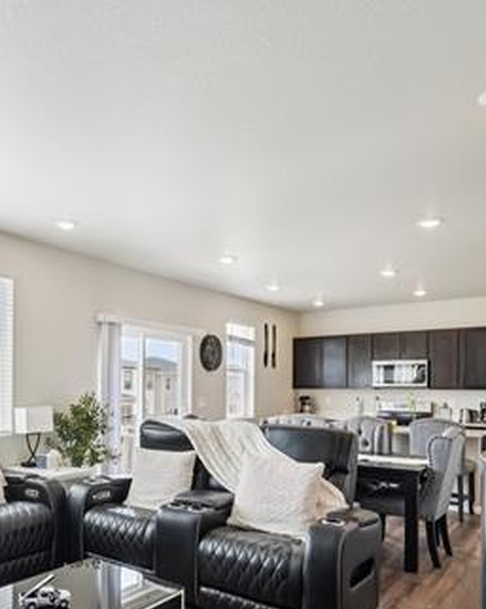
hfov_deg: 47.6
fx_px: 504
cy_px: 388
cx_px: 74
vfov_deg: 61.3
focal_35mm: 28
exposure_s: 1/30
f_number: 8
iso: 800
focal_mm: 10
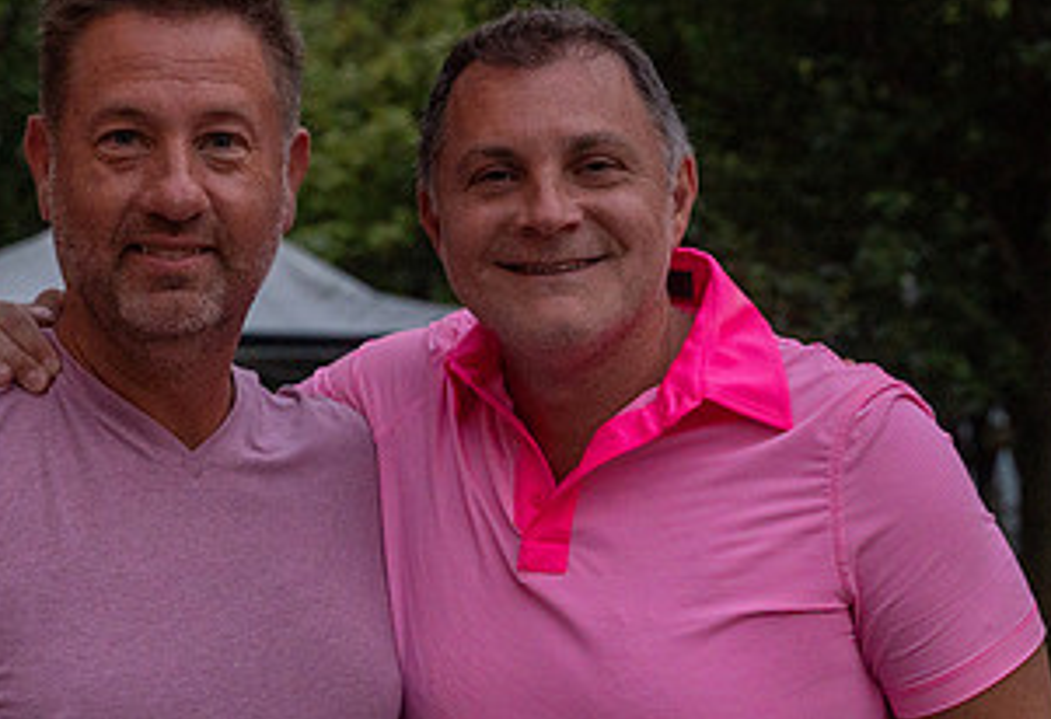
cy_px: 365
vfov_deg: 14.4
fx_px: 2855
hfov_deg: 20.9
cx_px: 484
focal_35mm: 97
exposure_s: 1/200
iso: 1250
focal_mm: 44
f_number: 4
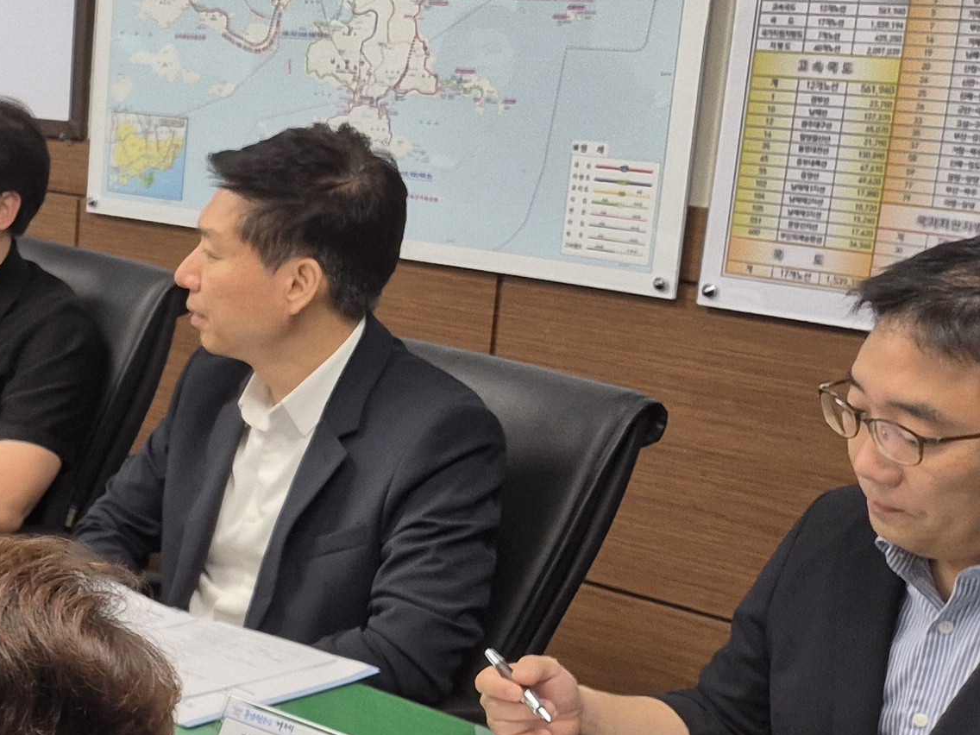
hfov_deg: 20.1
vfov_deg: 18.2
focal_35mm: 81
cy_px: 445
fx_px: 2293
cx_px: -565
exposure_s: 1/120
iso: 100
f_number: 1.8
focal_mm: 5.4
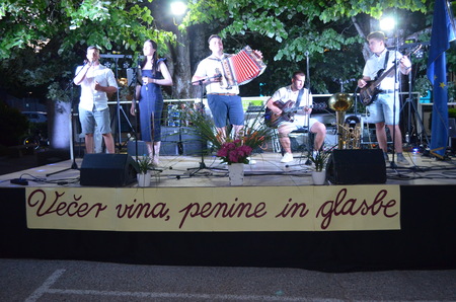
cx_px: 228
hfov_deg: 53.2
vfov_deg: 36.7
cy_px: 151
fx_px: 455
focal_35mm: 36
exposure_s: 1/60
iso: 2000
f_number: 4
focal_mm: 24
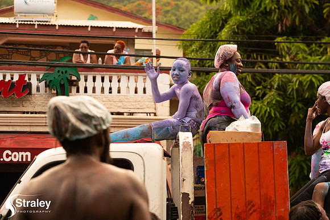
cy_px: 110
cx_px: 165
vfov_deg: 15.9
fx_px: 788
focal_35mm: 86
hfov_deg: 23.7
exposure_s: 1/160
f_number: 5.6
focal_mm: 86
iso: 125
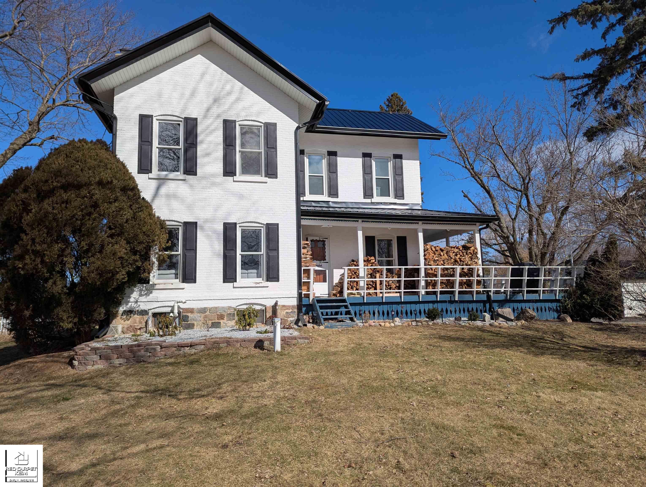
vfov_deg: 56.9
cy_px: 244
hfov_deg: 71.5
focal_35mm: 24
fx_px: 449
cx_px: 323
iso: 46
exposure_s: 1/4525
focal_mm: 6.81
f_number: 1.85
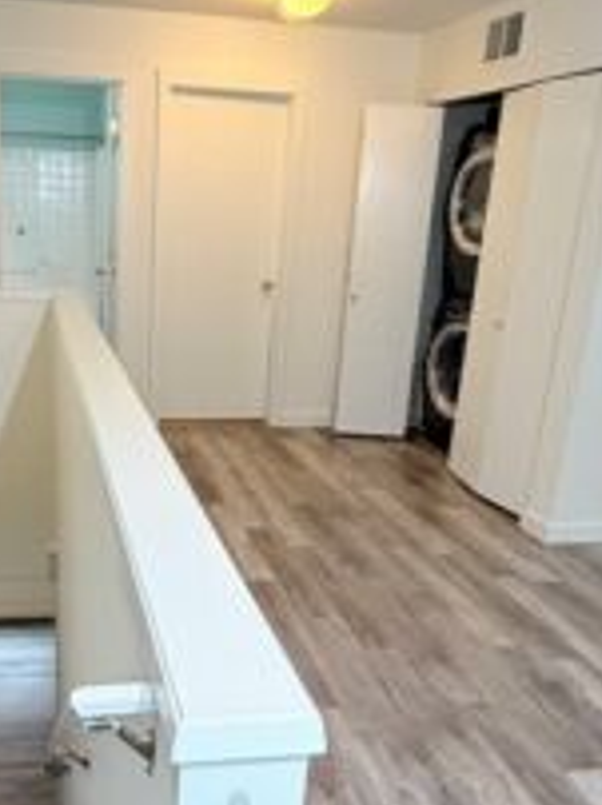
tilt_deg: -18.3
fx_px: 860
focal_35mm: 37
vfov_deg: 49.7
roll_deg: -3.7
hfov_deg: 38.1
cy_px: 500
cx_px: 191
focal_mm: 2.22
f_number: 2.2
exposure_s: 1/60
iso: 250
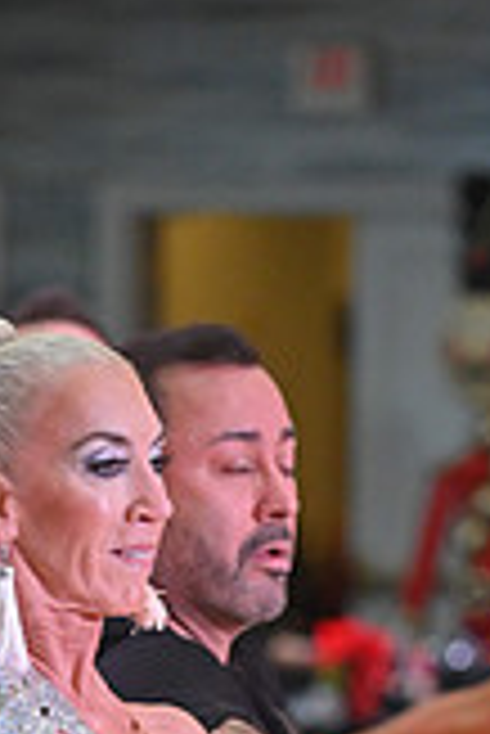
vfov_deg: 4.2
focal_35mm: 481
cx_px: 97
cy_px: 1256
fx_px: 9799
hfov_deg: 2.9
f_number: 5
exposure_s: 1/320
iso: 3200
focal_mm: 135
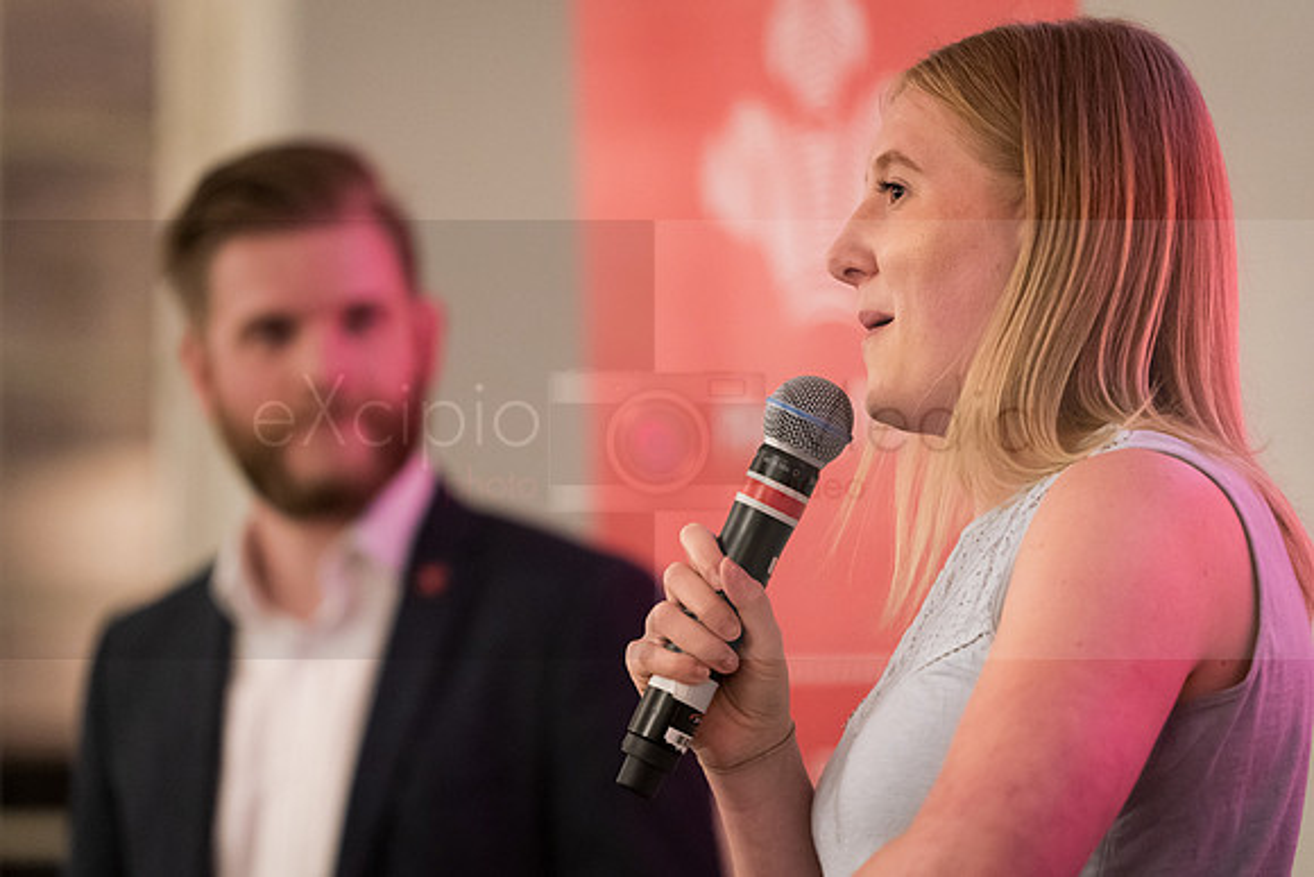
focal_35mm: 212
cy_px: 438
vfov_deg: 6.5
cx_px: 619
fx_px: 7729
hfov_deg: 9.7
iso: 6400
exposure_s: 1/80
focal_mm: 200
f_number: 2.8
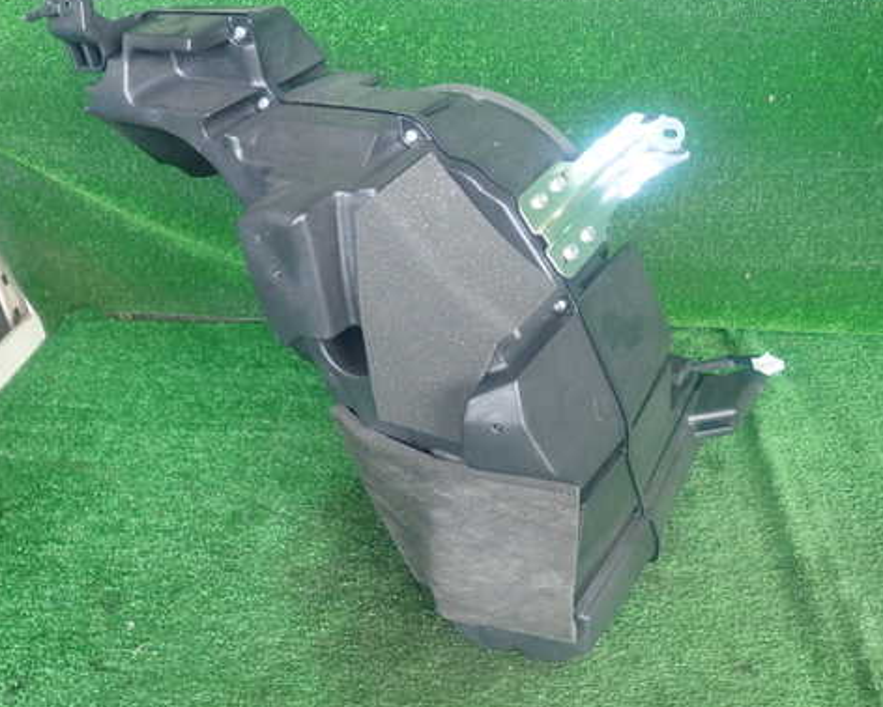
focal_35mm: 31
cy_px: 348
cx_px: 397
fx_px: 810
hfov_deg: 57.0
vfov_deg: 47.1
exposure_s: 1/50
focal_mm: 4.5
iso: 200
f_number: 2
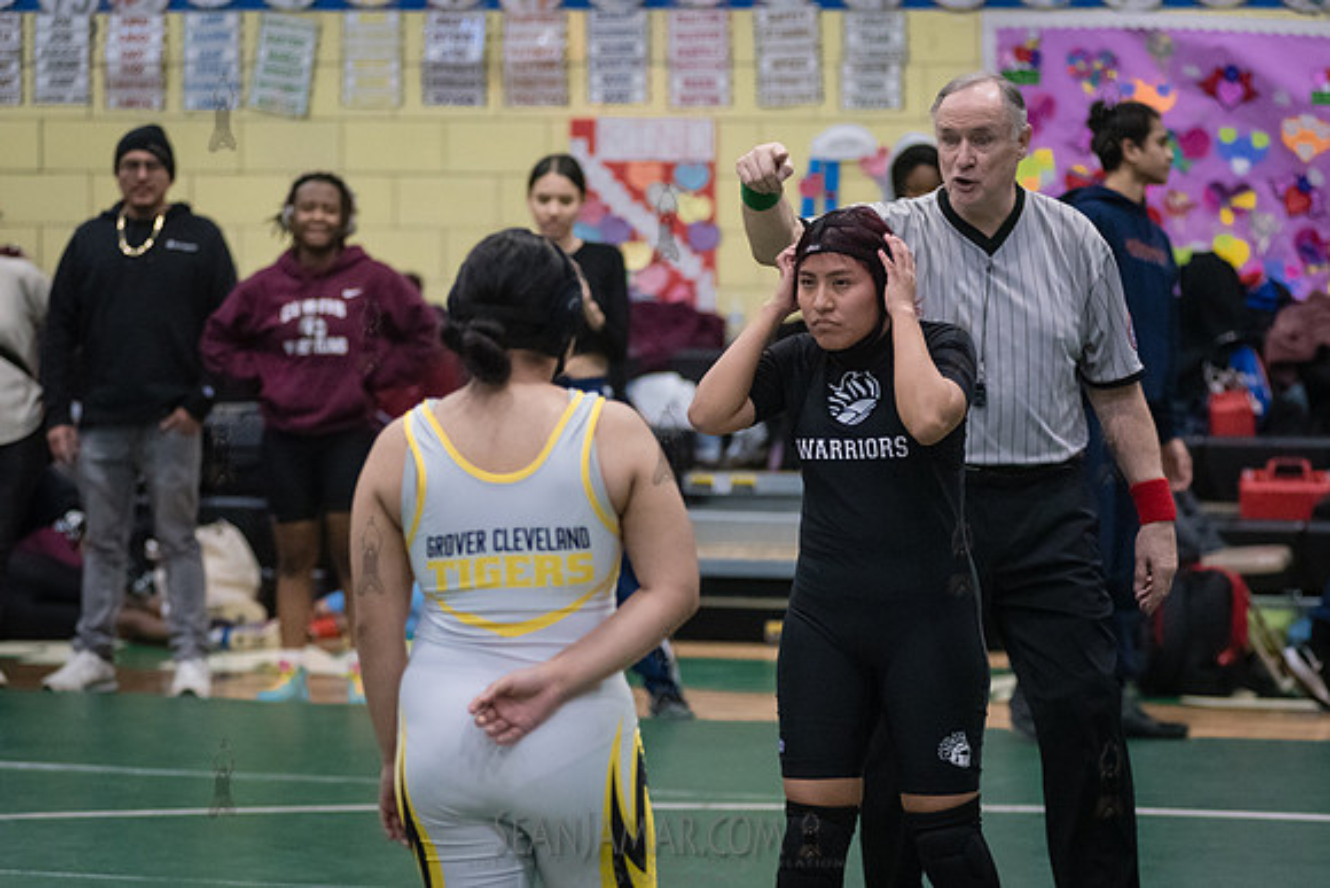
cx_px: 665
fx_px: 5195
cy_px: 444
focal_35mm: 141
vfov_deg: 9.8
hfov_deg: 14.6
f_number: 3.5
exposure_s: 1/640
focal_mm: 125
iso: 8000
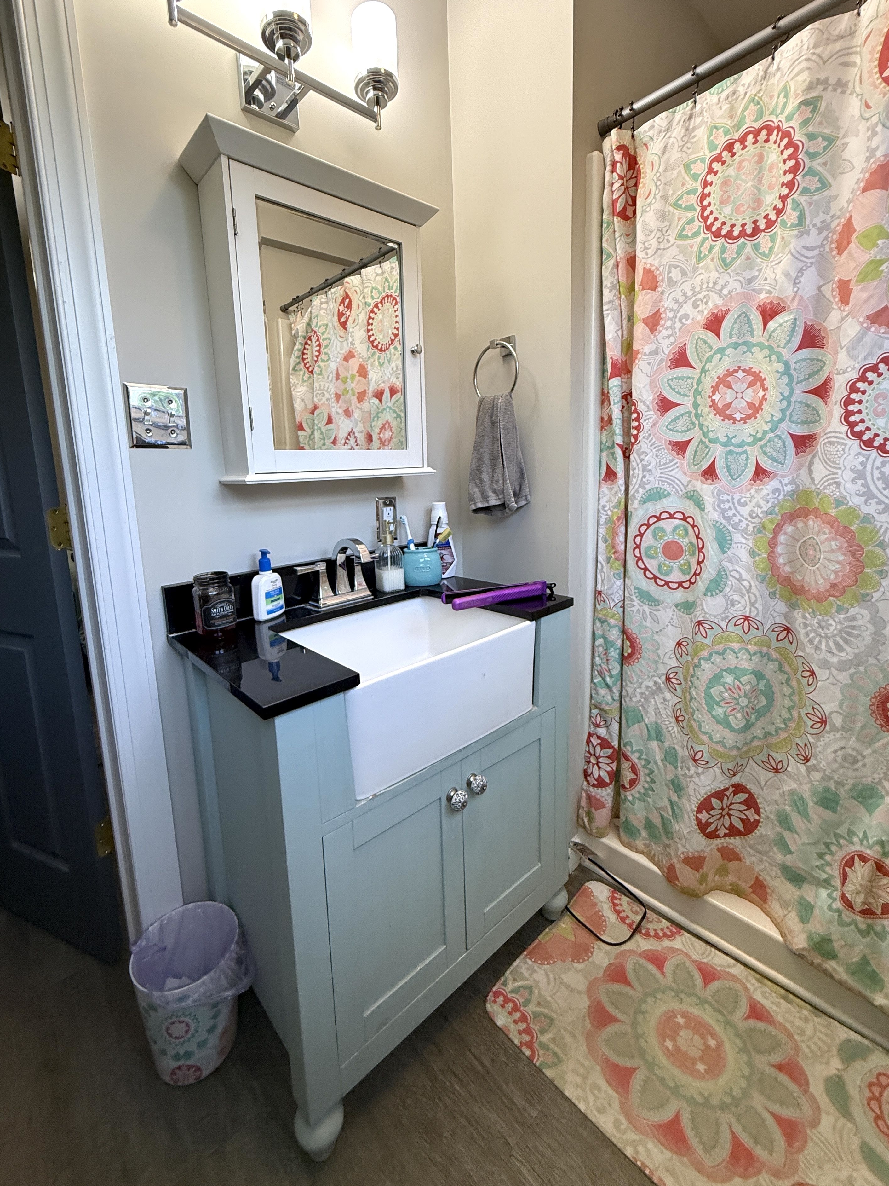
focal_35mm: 15
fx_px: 514
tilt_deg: -8.2
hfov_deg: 81.6
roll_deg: +1.7
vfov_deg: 98.0
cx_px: 415
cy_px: 553
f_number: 2.2
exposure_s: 1/120
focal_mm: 2.22
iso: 160
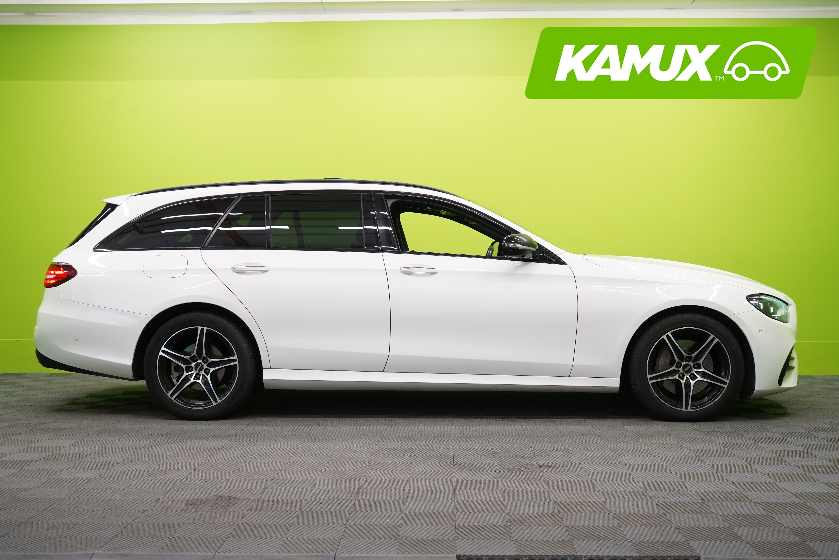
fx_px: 1025
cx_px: 420
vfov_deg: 30.5
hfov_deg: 44.5
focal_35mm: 44
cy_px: 280
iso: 400
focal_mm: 44
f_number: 5.6
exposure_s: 1/30
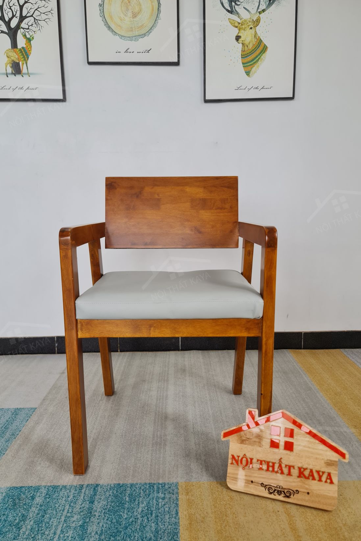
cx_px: 179
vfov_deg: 67.4
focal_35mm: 27
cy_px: 277
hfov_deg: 47.9
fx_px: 406
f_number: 1.8
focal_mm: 7
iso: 50
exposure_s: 1/100
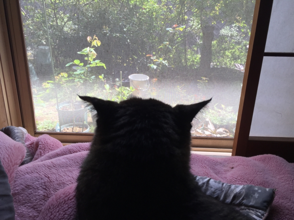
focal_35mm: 29
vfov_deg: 48.2
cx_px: 147
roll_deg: -3.2
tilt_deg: -19.0
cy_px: 110
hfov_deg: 61.7
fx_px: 246
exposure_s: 1/271
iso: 32
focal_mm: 4.15
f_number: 2.2
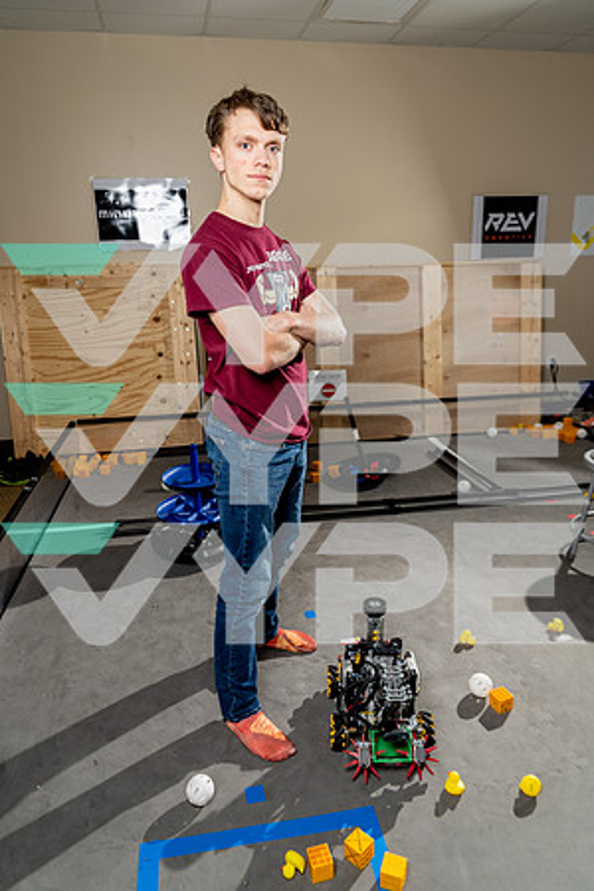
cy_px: 446
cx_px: 297
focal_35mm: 25
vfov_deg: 71.5
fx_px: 619
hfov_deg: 51.3
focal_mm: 25
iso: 100
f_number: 4.5
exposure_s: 1/250
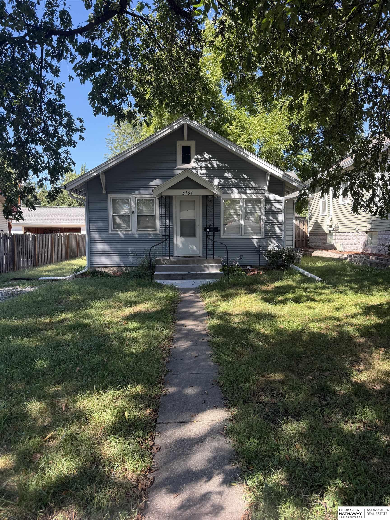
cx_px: 195
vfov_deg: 71.6
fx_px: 361
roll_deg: +0.0
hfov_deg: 56.8
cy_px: 260
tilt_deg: -4.5
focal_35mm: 24
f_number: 1.78
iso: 100
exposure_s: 1/683
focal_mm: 6.76
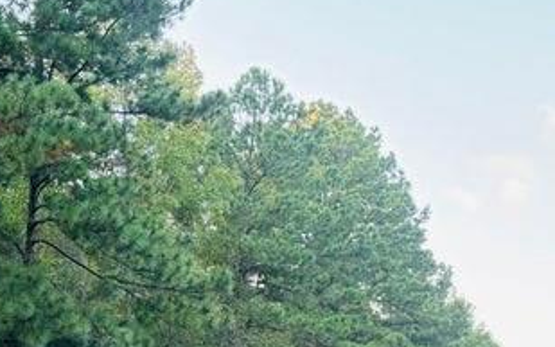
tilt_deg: +5.2
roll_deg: -1.3
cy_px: 408
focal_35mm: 76
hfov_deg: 26.8
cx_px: 136
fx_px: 1149
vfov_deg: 16.5
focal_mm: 5.96
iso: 200
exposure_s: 1/60
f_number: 1.6
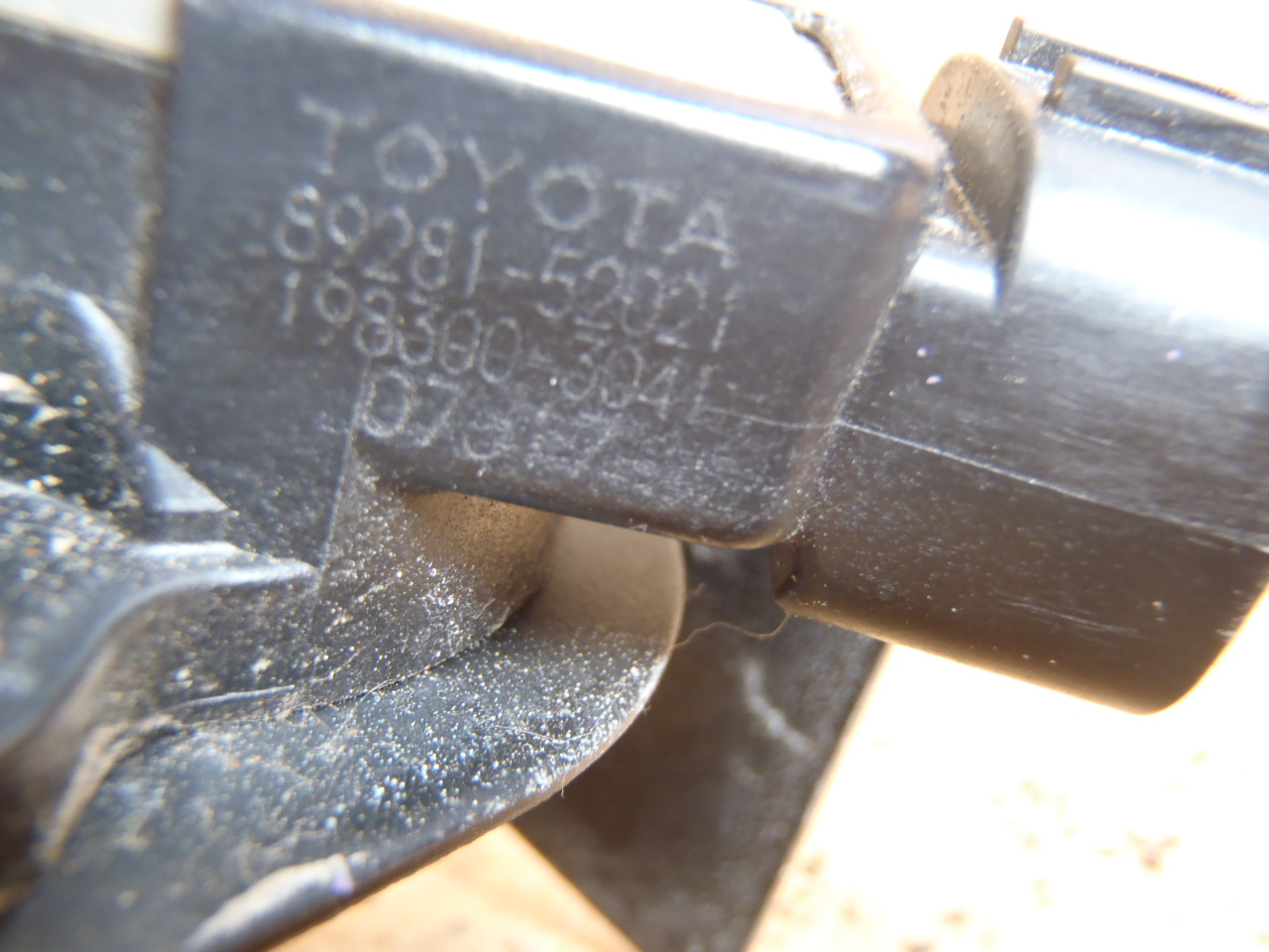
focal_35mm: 37
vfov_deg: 38.7
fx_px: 1356
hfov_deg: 50.1
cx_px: 634
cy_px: 476
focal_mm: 6.64
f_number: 4.7
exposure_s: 1/6
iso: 200
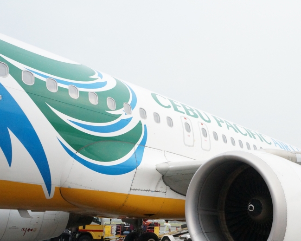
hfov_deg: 45.7
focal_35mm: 39
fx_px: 347
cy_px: 132
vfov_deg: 38.2
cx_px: 213
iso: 3200
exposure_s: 1/4000
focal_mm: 18
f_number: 5.6
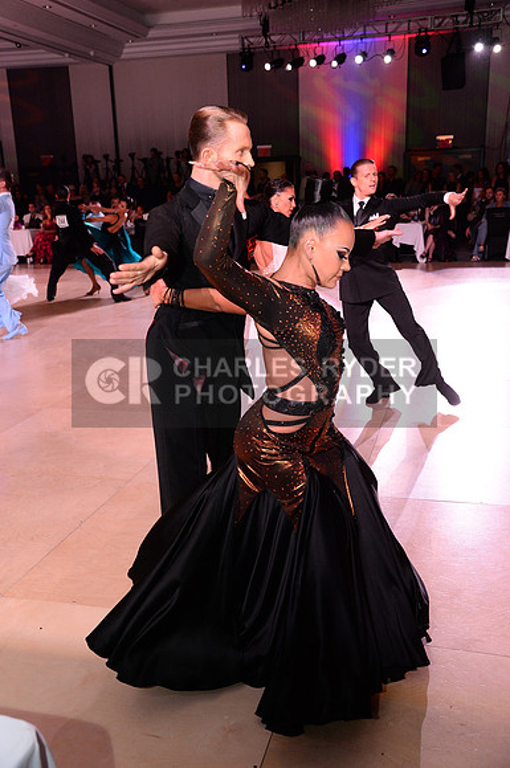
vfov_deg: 50.8
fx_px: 810
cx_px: 255
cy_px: 384
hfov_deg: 35.0
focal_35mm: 38
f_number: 5.6
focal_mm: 38
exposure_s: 1/250
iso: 3200
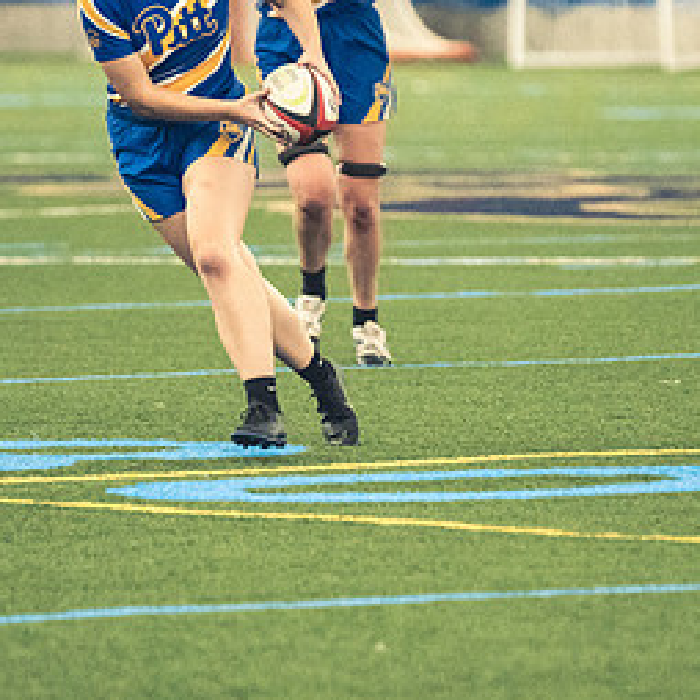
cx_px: 402
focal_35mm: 582
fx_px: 13315
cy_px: 369
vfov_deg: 3.0
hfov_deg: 3.0
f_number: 2.8
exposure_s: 1/500
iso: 12800
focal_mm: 200
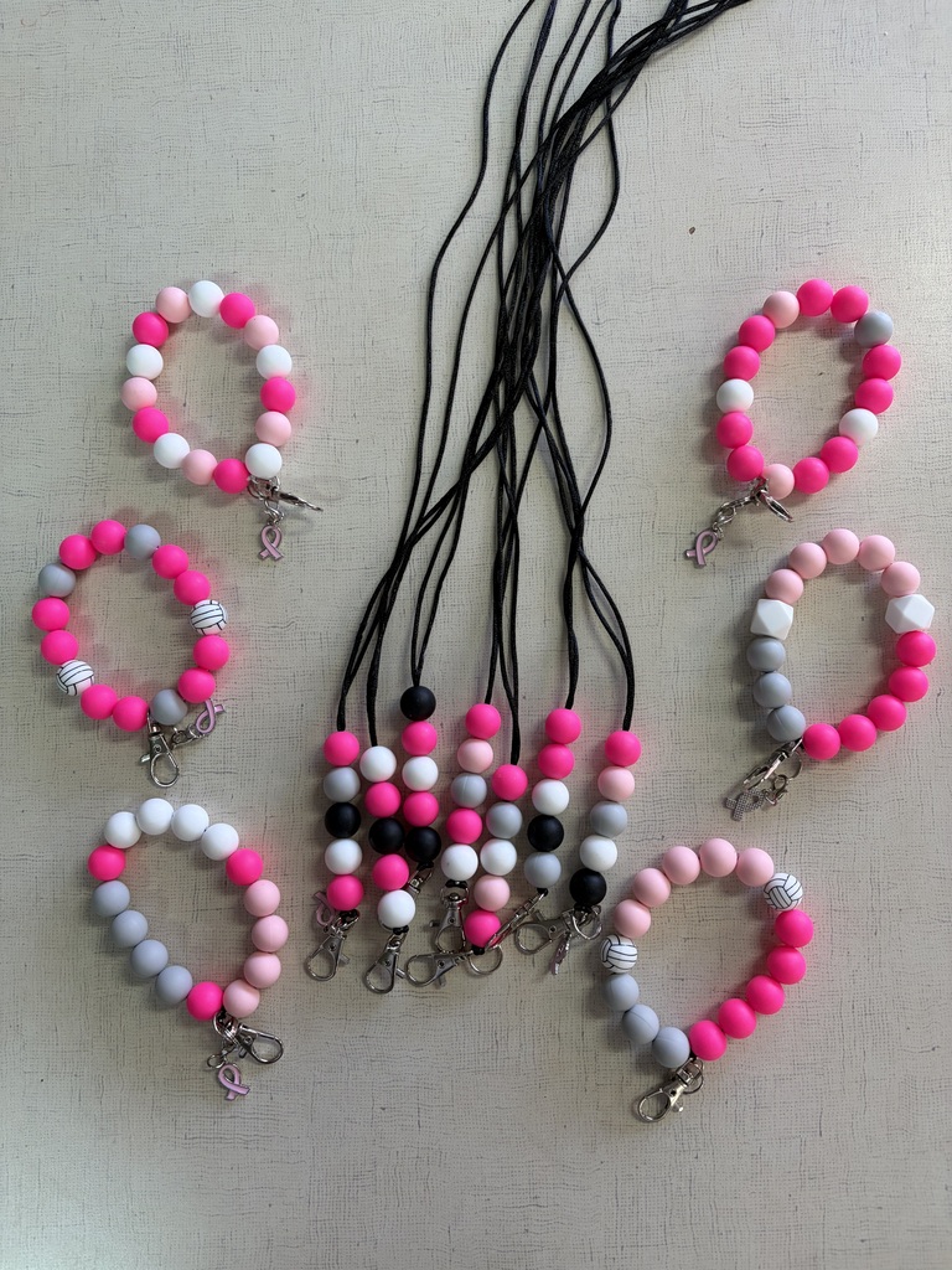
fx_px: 953
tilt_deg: -83.9
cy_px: 635
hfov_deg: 53.1
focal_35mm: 26
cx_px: 476
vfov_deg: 67.3
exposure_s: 1/92
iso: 125
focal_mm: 5.96
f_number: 1.6
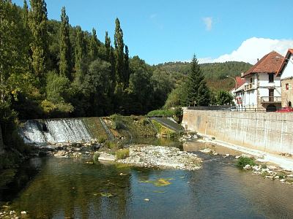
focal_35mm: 38
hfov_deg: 49.0
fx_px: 322
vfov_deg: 37.7
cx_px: 146
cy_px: 110
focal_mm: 9.7
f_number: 5.5
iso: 100
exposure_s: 1/353
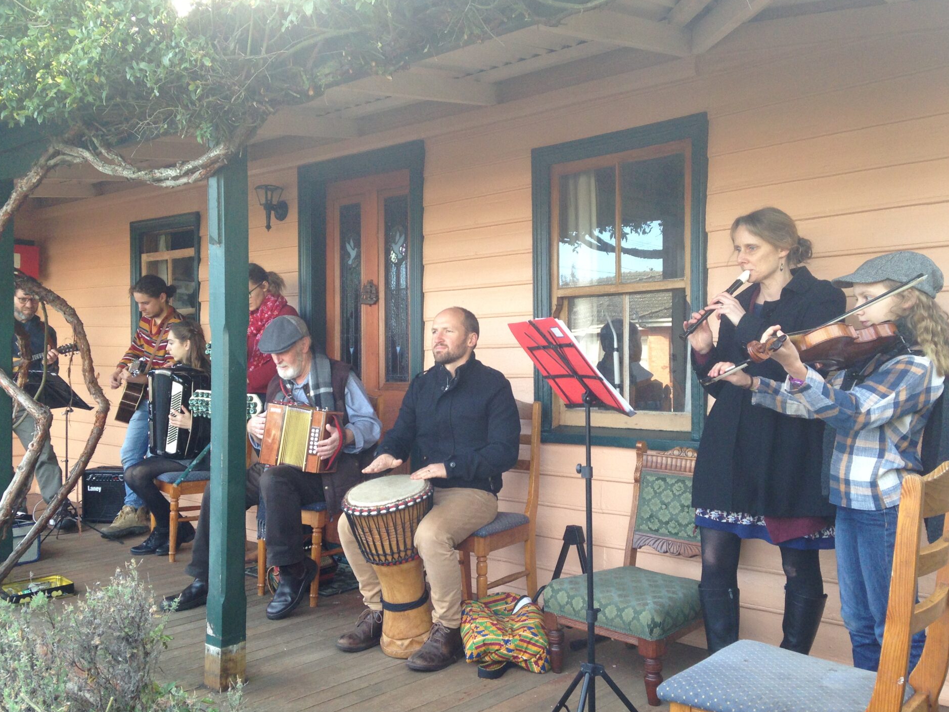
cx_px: 473
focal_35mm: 36
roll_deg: +0.5
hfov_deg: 51.4
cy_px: 350
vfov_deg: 39.7
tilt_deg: +0.6
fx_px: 987
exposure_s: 1/120
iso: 80
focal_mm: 4.12
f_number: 2.4
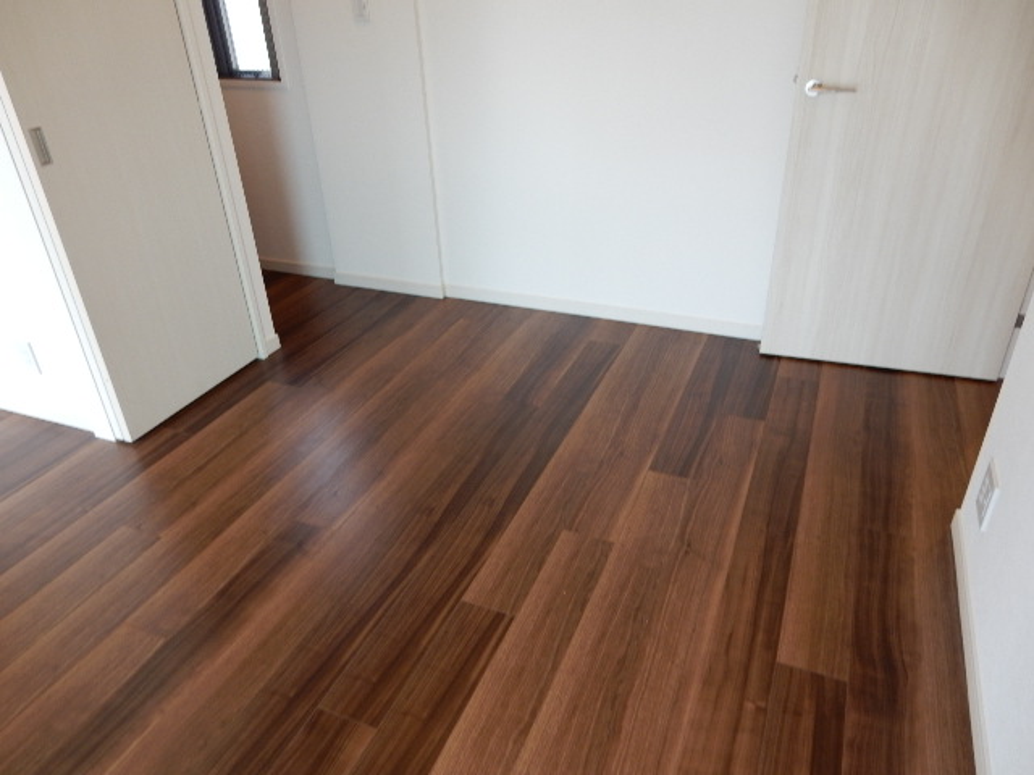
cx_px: 517
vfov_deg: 54.9
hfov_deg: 69.4
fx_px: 747
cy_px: 388
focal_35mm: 25
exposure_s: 1/40
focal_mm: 4.5
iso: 125
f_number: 3.7
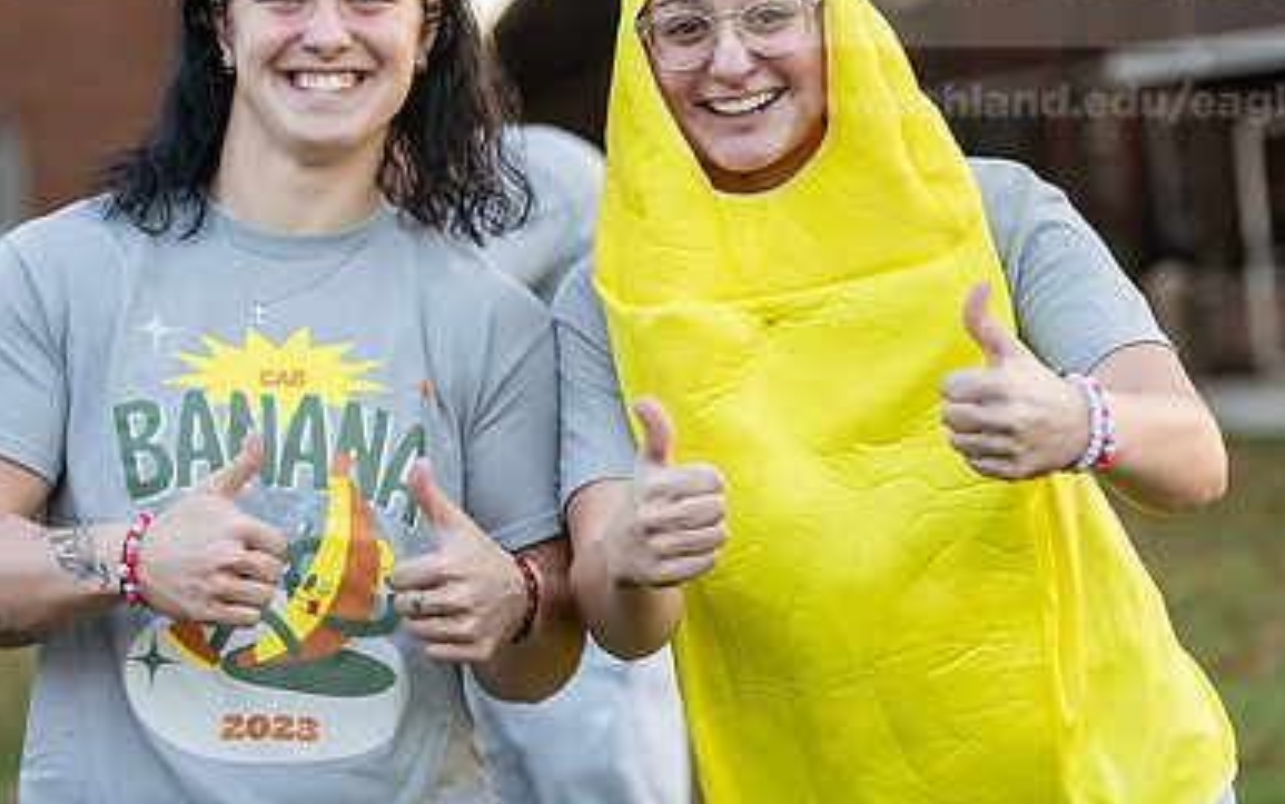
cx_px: 614
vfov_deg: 9.9
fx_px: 4625
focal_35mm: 132
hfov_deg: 15.8
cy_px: 172
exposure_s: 1/500
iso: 1000
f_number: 3.2
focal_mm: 86
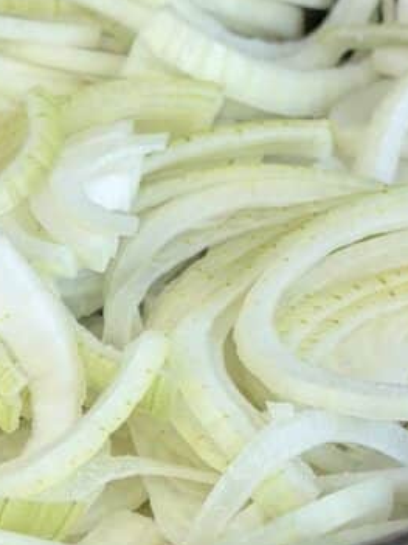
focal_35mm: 140
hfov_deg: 10.5
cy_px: 194
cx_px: 28
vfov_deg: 14.1
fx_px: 2201
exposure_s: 1/1133
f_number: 1.78
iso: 64
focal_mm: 6.76
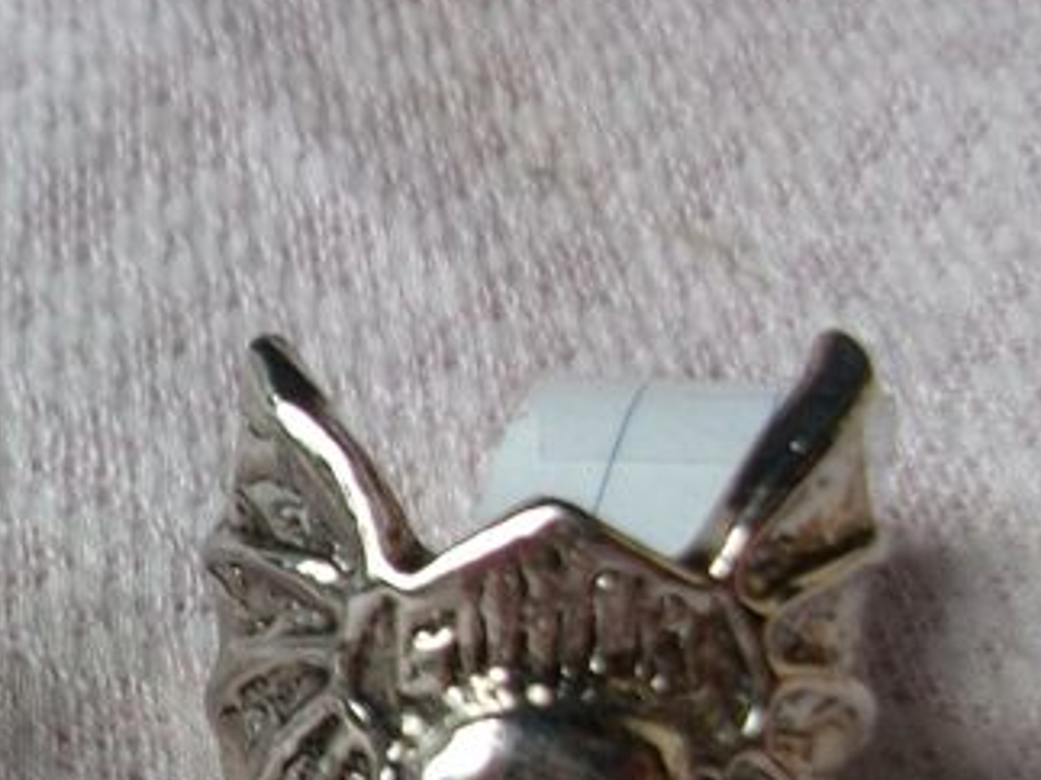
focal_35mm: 99
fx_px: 2976
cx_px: -464
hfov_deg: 18.0
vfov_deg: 14.8
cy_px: 696
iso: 103
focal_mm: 5.7
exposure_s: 1/40
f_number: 2.9
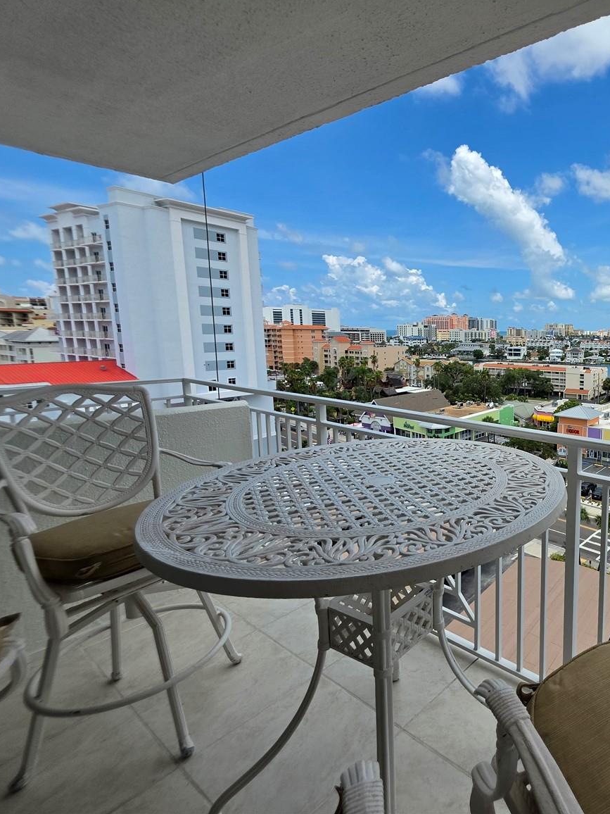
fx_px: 423
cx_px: 534
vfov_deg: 87.7
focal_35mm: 18
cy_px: 392
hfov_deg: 61.8
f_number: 1.9
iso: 32
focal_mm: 2.2
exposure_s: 1/2175
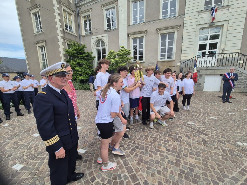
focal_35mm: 13
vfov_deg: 89.9
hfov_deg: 106.2
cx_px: 124
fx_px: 93
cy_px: 92
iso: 50
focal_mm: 2.2
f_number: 2.2
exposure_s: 1/1010
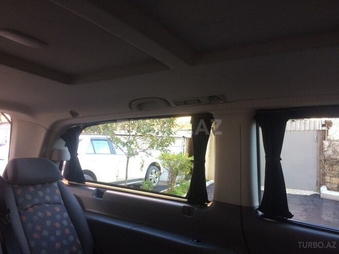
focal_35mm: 29
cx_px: 170
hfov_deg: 61.7
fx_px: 284
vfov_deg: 48.2
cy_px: 127
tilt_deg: +5.5
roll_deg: -1.1
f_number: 2.2
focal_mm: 4.15
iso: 40
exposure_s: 1/33
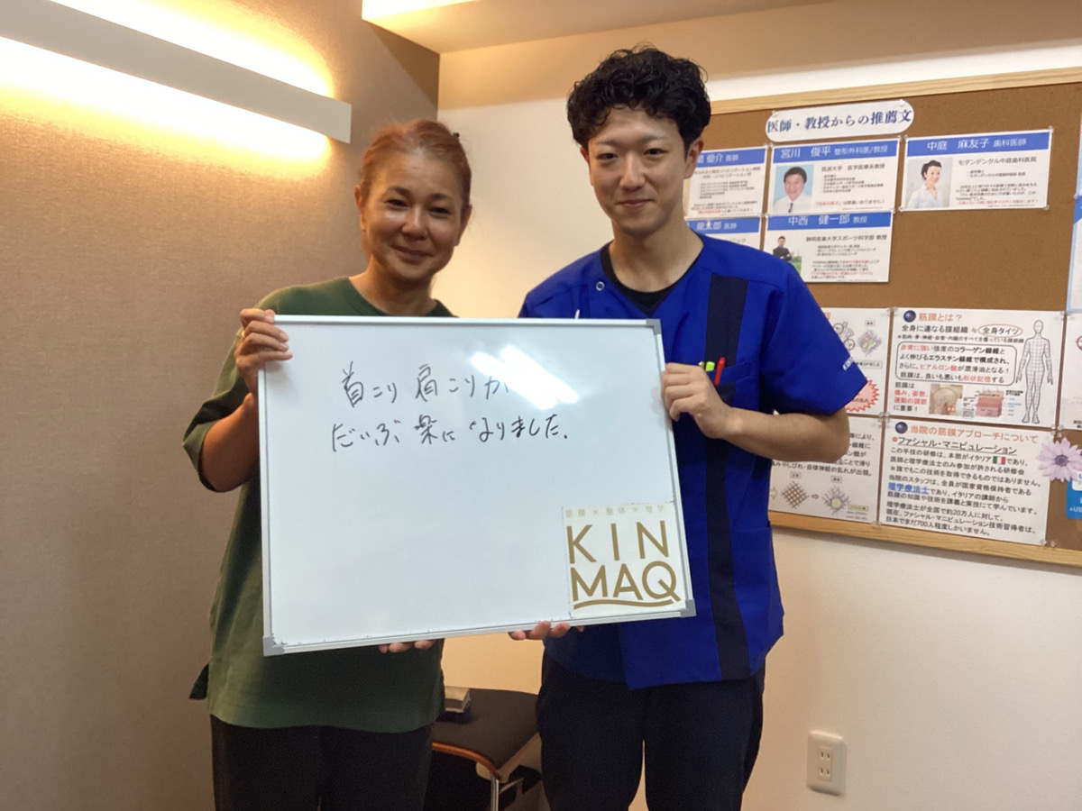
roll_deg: -2.0
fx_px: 969
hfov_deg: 58.4
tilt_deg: -2.5
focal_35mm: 31
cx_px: 541
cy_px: 406
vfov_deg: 45.4
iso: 160
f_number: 2.4
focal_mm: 3.3
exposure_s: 1/60
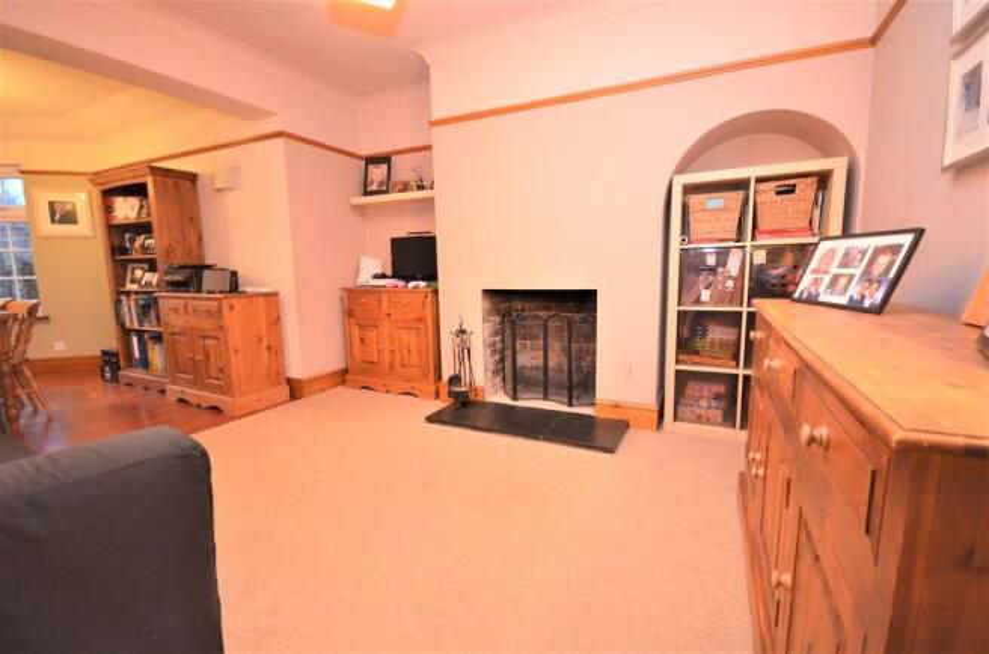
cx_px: 494
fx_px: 411
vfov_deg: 77.0
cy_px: 327
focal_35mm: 15
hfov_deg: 100.5
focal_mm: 10
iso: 3200
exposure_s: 1/20
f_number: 4
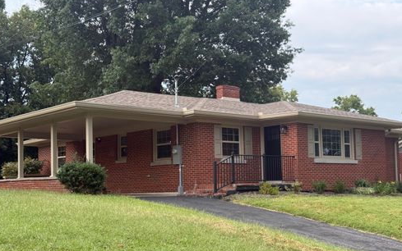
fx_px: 570
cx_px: 201
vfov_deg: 24.9
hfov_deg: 38.9
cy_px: 144
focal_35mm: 52
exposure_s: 1/242
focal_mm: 6.76
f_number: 1.78
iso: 100
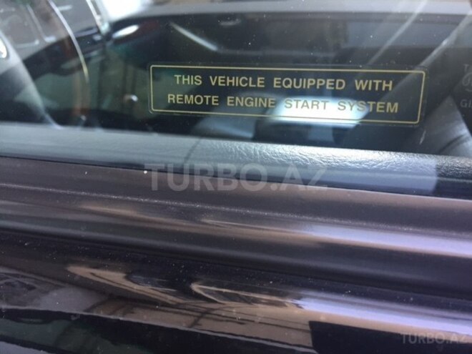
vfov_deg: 48.2
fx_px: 395
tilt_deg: -26.8
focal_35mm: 29
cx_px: 236
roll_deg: -0.7
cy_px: 177
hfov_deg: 61.7
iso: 80
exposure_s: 1/33
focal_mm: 4.15
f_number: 2.2
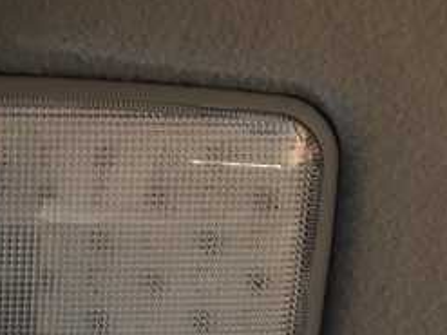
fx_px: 878
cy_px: 282
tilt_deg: +74.7
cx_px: -2
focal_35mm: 68
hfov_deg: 27.0
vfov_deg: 21.3
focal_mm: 3.99
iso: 200
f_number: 1.8
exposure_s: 1/4
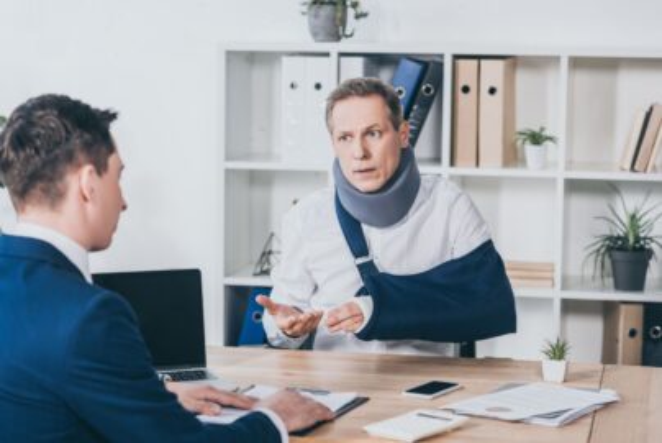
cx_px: 331
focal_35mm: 100
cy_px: 222
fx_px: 1840
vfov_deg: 13.7
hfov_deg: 20.4
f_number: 4.5
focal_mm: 100
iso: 160
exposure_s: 1/160
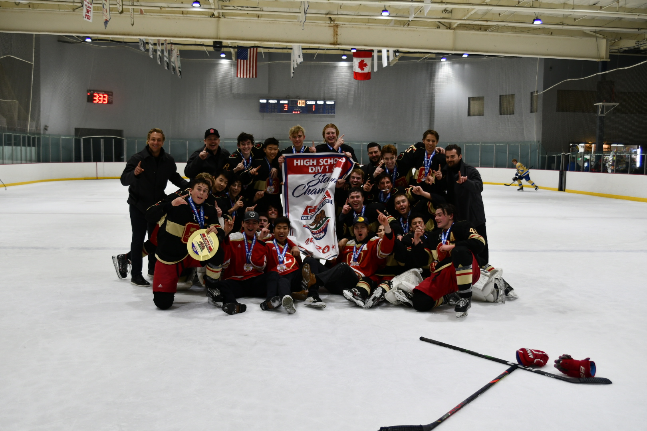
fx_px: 719
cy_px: 216
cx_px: 324
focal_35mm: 40
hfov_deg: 48.5
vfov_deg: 33.4
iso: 450
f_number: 2.8
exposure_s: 1/250
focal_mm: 27
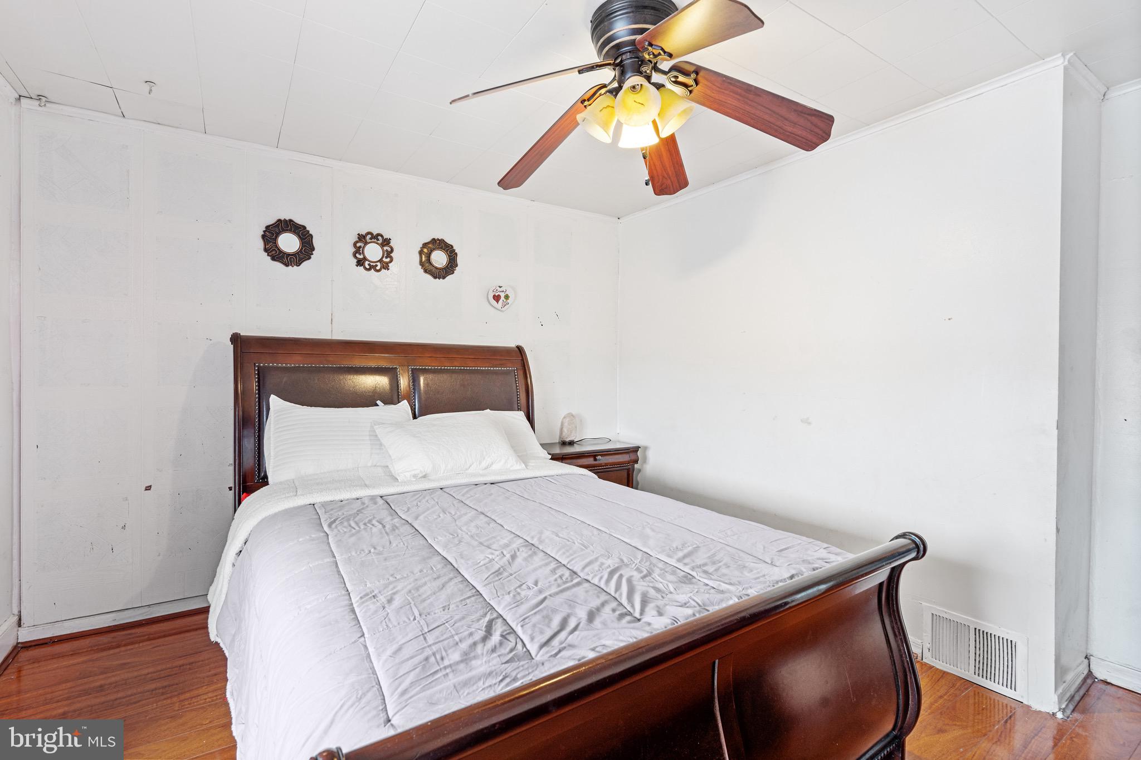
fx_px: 507
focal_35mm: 16
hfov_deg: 96.7
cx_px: 570
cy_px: 380
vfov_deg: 73.7
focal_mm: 16
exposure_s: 1/1.67
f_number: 8
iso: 250
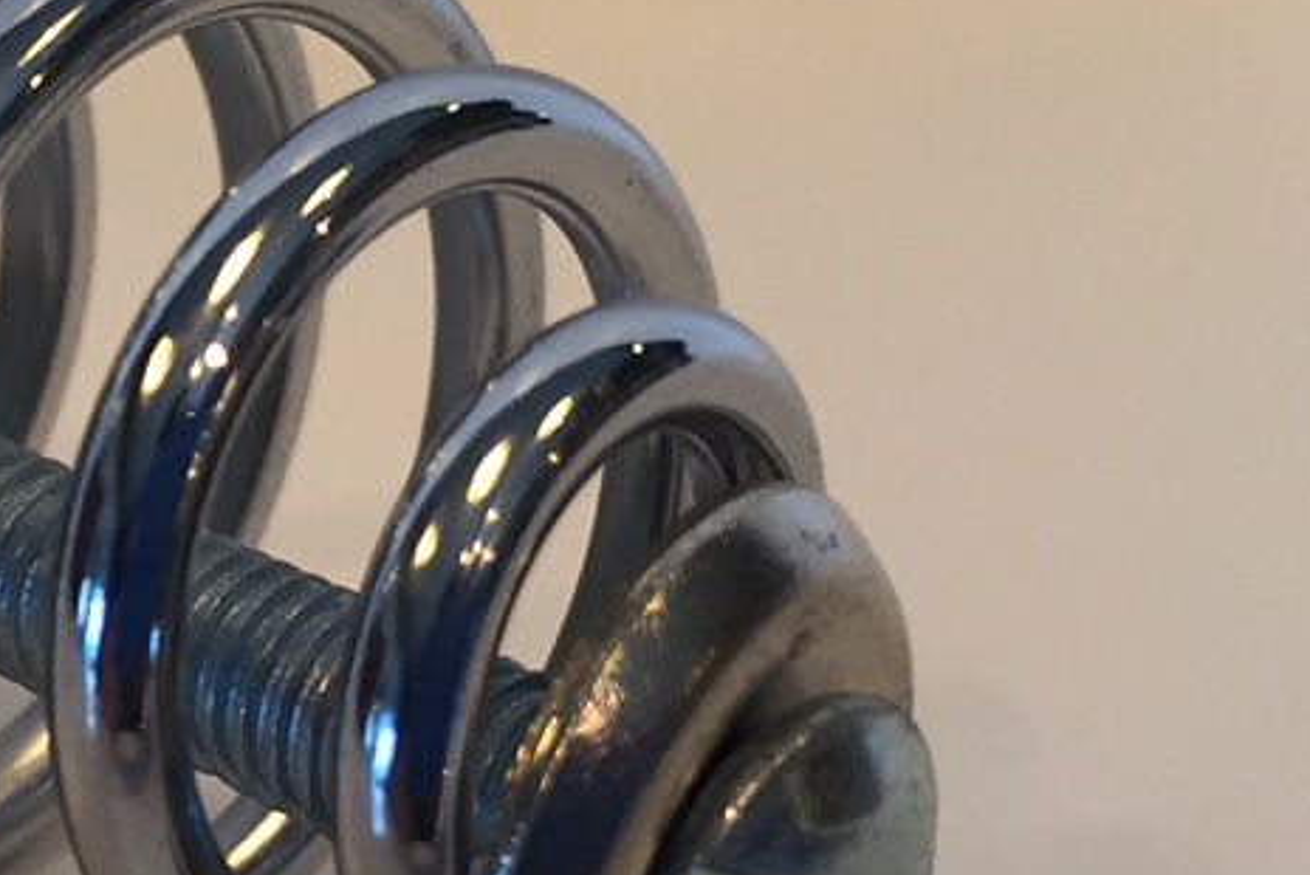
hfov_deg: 18.5
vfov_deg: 12.9
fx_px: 3859
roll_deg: -0.9
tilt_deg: -30.2
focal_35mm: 106
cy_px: 310
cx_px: -121
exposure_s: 1/33
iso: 40
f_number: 2.2
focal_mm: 4.15
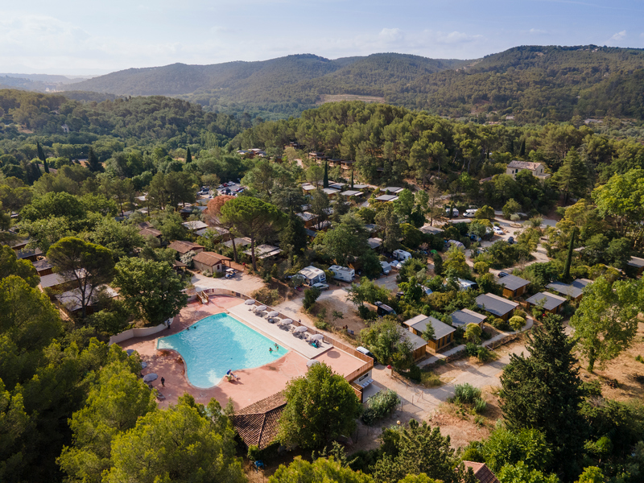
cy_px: 242
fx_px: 446
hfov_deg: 71.6
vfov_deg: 56.8
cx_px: 322
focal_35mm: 24
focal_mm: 4.5
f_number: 2.8
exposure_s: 1/730
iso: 110
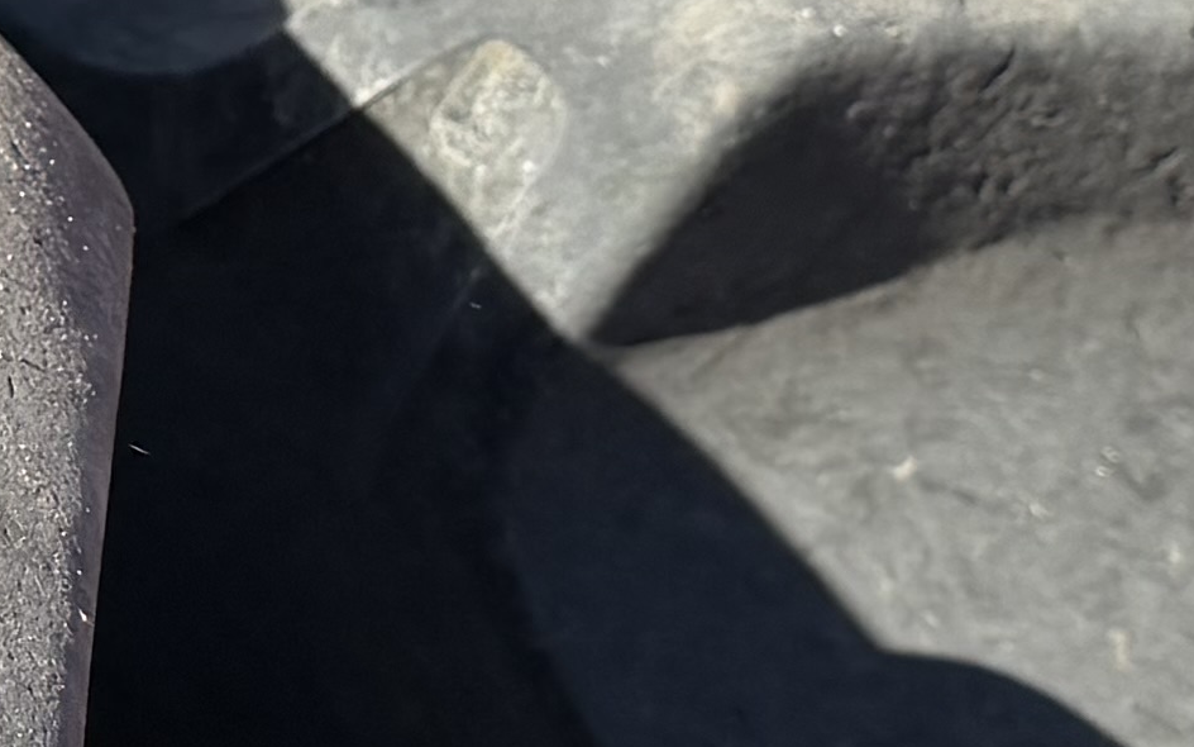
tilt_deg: -3.6
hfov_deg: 12.5
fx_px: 5011
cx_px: -914
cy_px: -262
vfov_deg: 8.4
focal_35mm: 154
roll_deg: +10.0
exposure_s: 1/2232
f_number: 1.78
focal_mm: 6.76
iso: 100
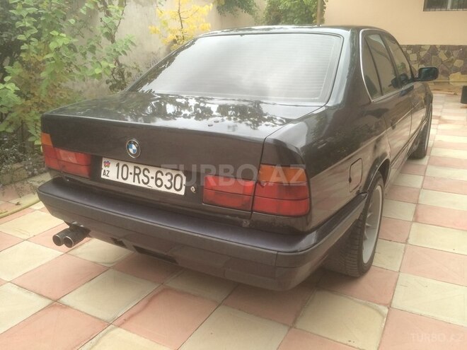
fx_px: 391
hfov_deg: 61.7
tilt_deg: -20.6
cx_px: 234
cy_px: 175
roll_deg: -2.6
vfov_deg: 48.2
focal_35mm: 29
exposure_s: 1/33
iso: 32
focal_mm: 4.15
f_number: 2.2
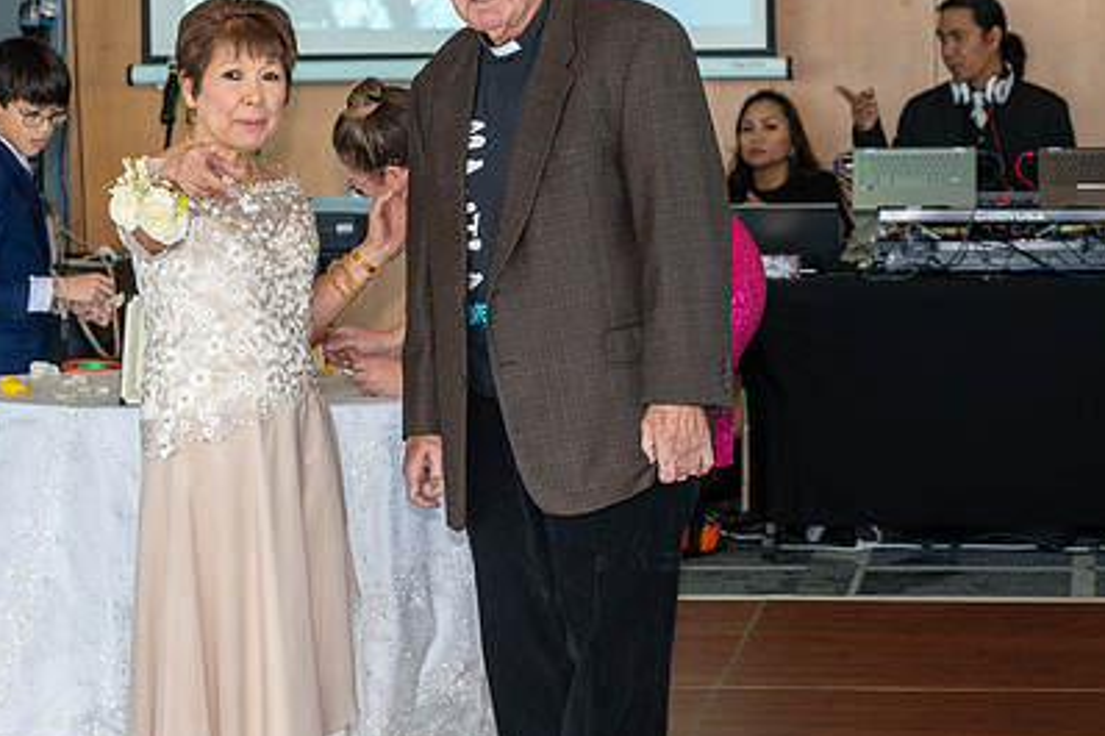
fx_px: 3896
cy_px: 244
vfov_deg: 10.8
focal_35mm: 127
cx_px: 350
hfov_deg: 16.1
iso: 1000
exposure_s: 1/200
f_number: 5
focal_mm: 70
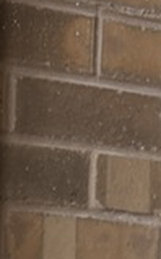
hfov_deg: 7.4
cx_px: -237
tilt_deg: -6.3
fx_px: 1154
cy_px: 603
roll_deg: -0.7
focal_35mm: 164
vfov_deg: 11.0
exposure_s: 1/121
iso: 125
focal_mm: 6.76
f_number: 1.78
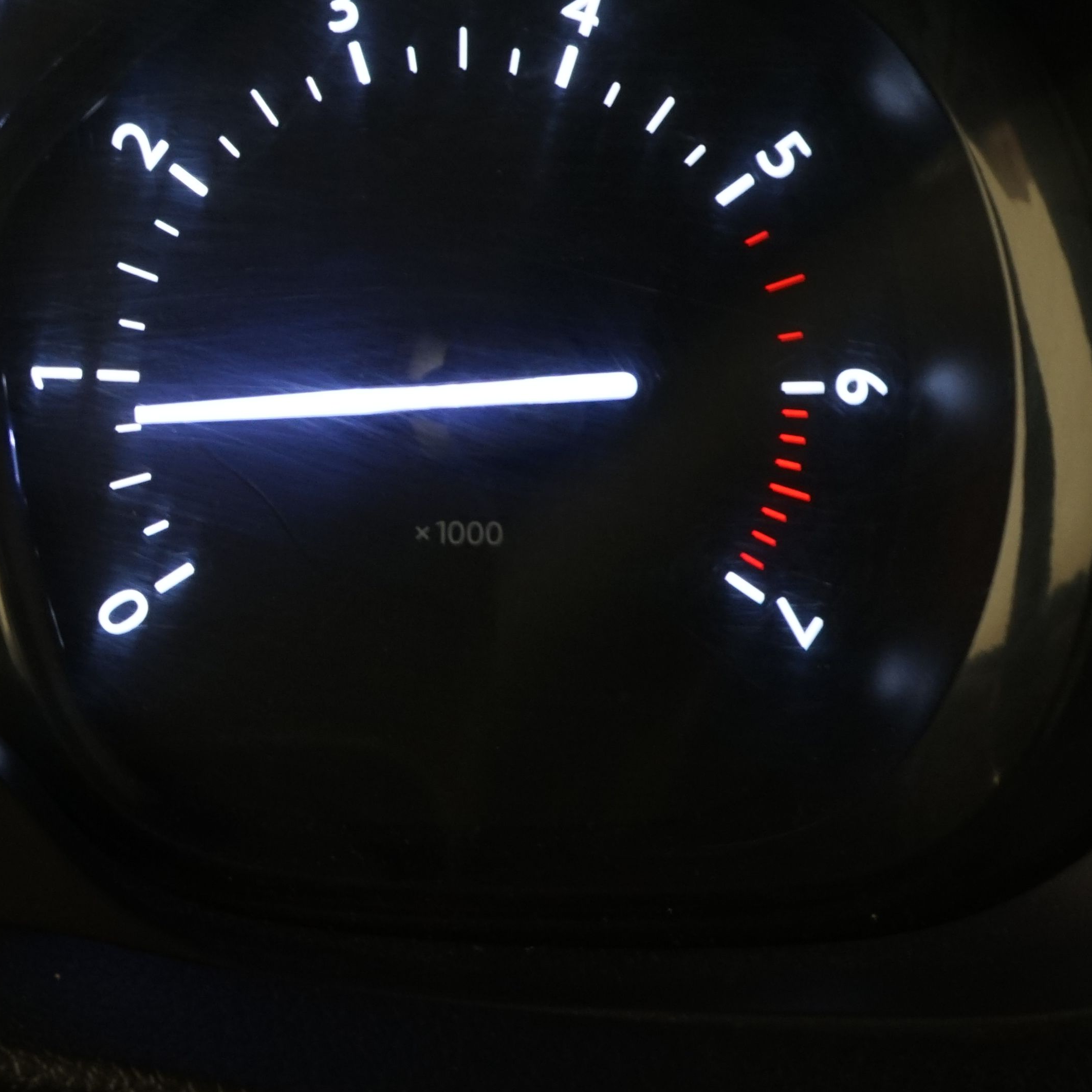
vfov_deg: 23.9
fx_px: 2570
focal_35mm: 72
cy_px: 411
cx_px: -437
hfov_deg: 21.1
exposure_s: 1
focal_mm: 30
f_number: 16
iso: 800
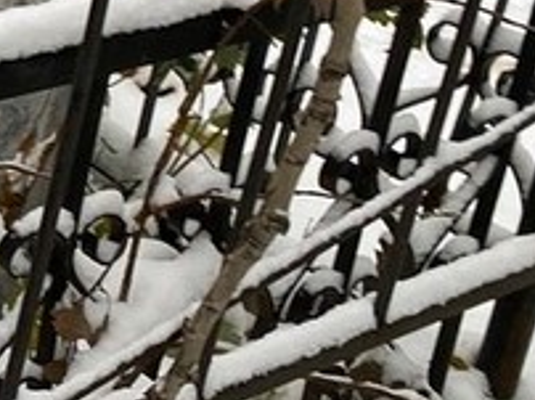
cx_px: -771
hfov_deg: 11.9
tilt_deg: -20.5
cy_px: -252
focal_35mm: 132
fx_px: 2038
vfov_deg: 10.7
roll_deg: -4.6
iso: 32
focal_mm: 4.25
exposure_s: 1/122
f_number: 1.8
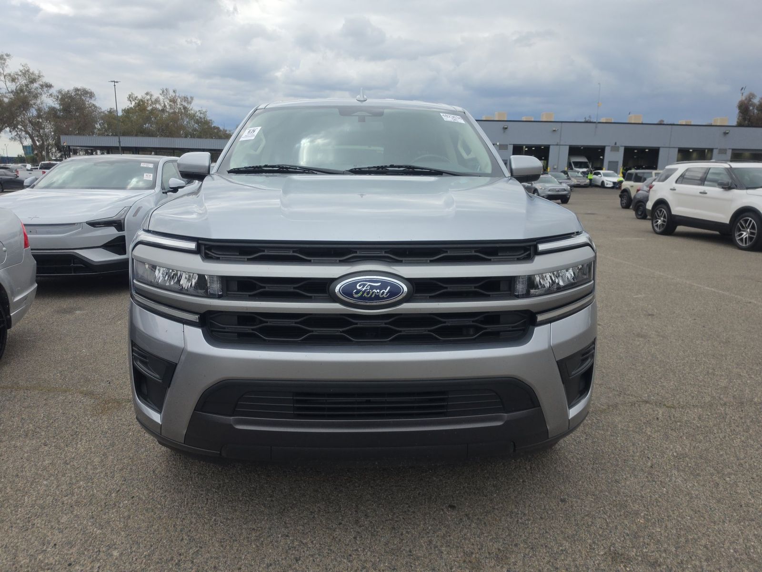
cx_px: 381
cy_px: 286
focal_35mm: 23
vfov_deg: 58.9
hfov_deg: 73.9
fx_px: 506
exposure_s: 1/5445
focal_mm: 6.5
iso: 65
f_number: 1.4
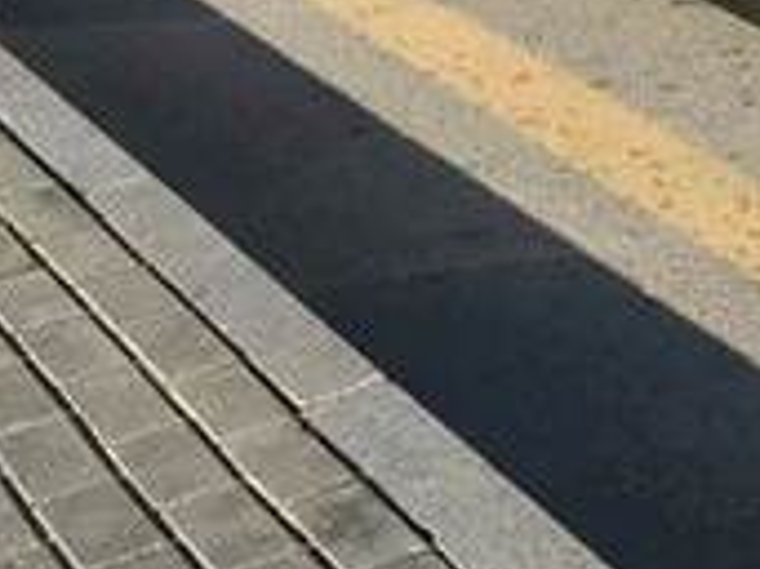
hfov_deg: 15.7
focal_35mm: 108
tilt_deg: -13.0
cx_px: 1342
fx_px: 2369
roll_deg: +1.0
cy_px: -216
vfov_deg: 13.1
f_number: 1.8
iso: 20
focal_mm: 3.99
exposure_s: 1/2083
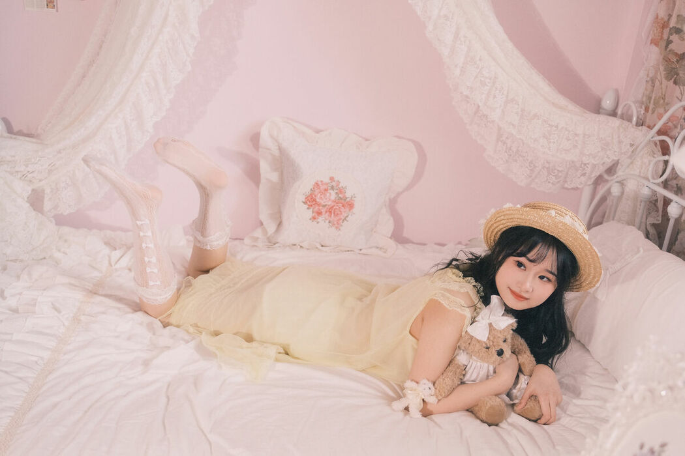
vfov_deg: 37.9
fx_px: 666
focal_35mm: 35
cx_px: 342
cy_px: 228
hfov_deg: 54.4
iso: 640
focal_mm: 23.4
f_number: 2.8
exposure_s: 1/250
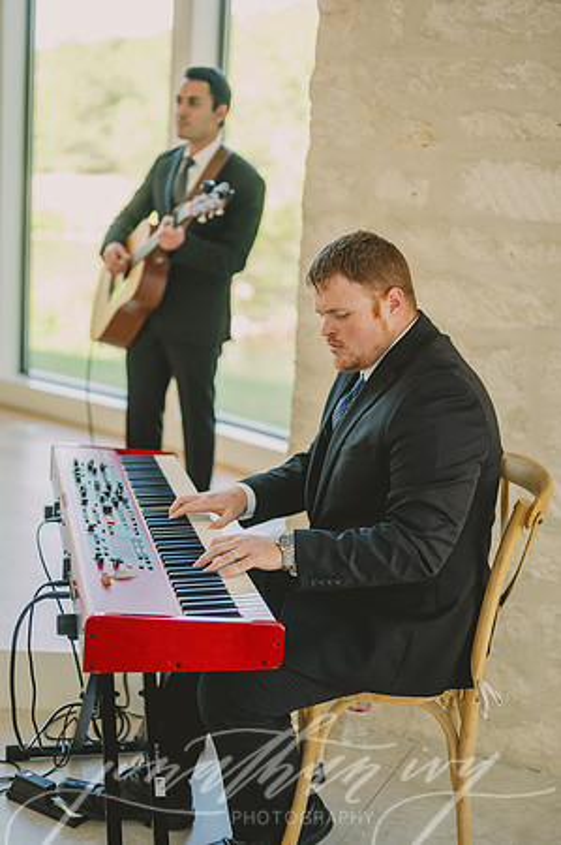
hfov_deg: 26.9
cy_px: 422
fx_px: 1171
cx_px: 280
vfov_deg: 39.6
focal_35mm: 50
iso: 320
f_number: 2
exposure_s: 1/320
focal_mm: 50
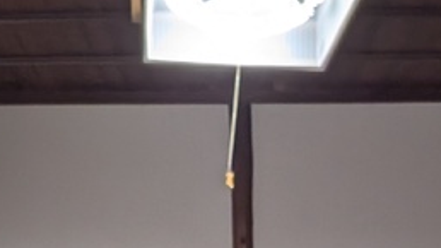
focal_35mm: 66
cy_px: 411
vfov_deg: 16.1
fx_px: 772
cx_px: 206
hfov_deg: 31.9
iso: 44
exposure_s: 1/40
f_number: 2.2
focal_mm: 1.95
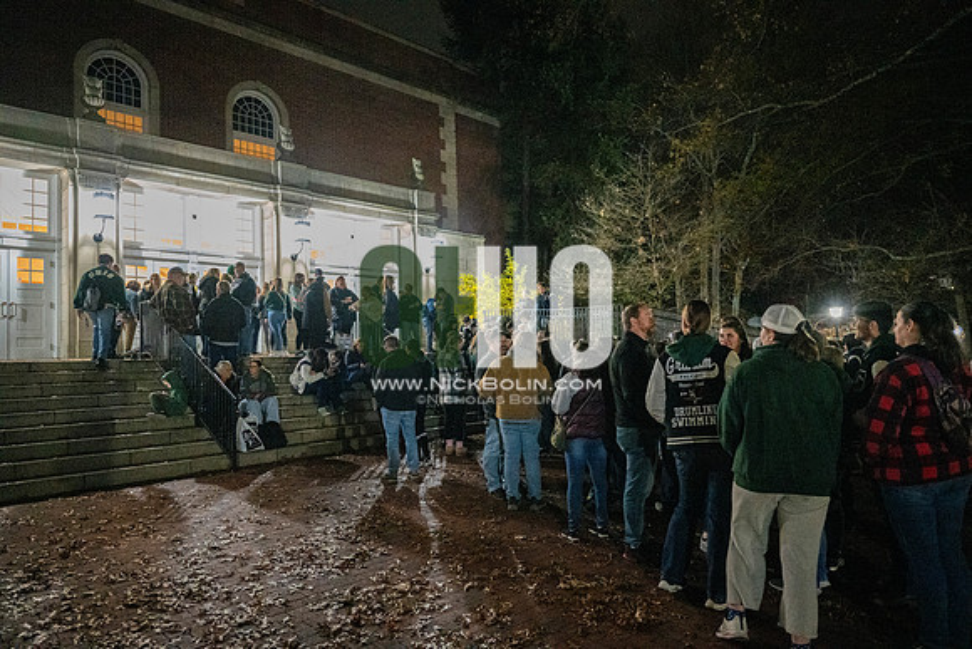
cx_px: 486
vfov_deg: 53.2
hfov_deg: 73.7
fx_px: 648
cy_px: 324
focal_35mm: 24
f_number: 2.8
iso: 25600
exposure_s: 1/60
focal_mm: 24
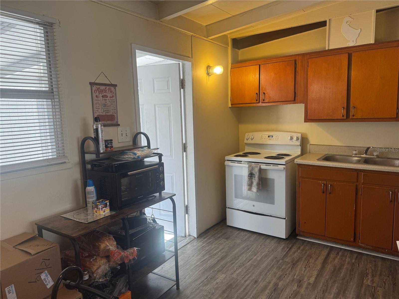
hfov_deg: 71.6
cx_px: 200
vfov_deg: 56.8
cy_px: 150
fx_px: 277
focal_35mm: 24
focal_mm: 6.76
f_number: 1.78
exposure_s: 1/120
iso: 125
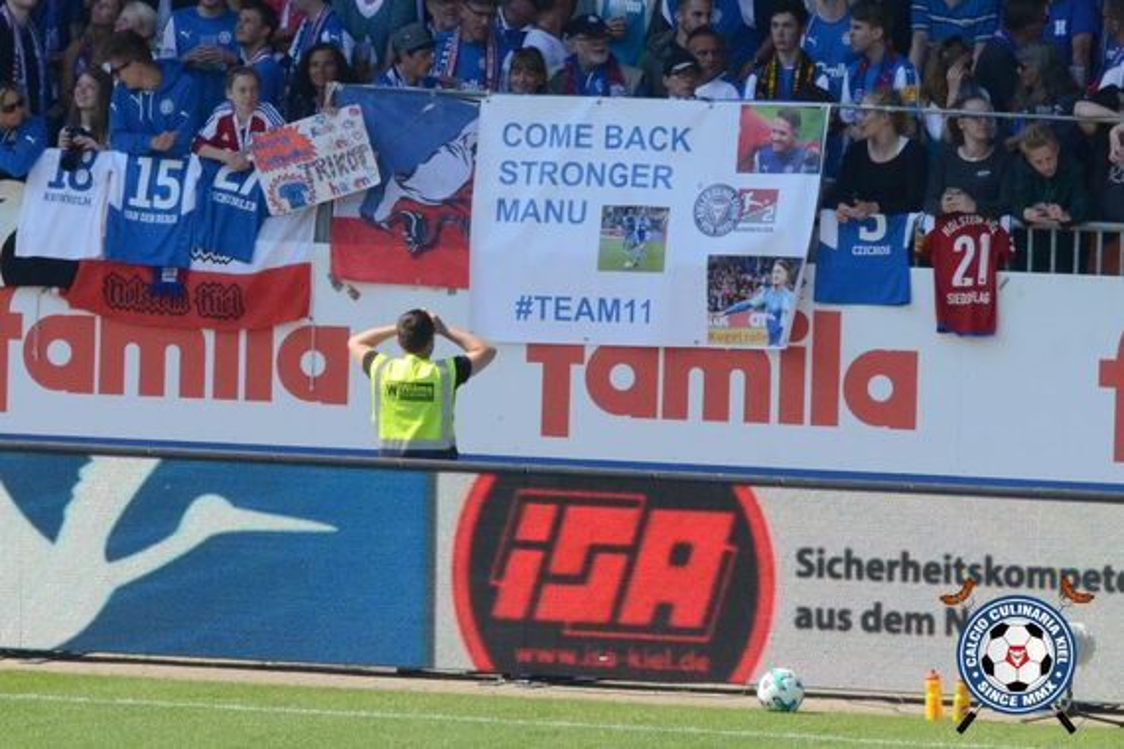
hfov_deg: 6.9
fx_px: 9366
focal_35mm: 300
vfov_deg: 4.6
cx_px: 562
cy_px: 374
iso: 1600
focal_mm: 200
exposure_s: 1/800
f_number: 18
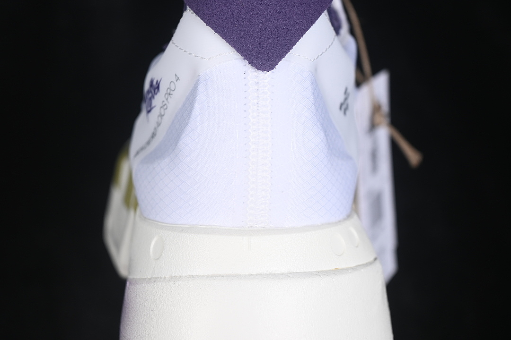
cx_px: 256
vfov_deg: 18.2
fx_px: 1065
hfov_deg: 27.0
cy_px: 170
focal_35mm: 75
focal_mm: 50
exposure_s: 1/100
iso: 160
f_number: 7.1
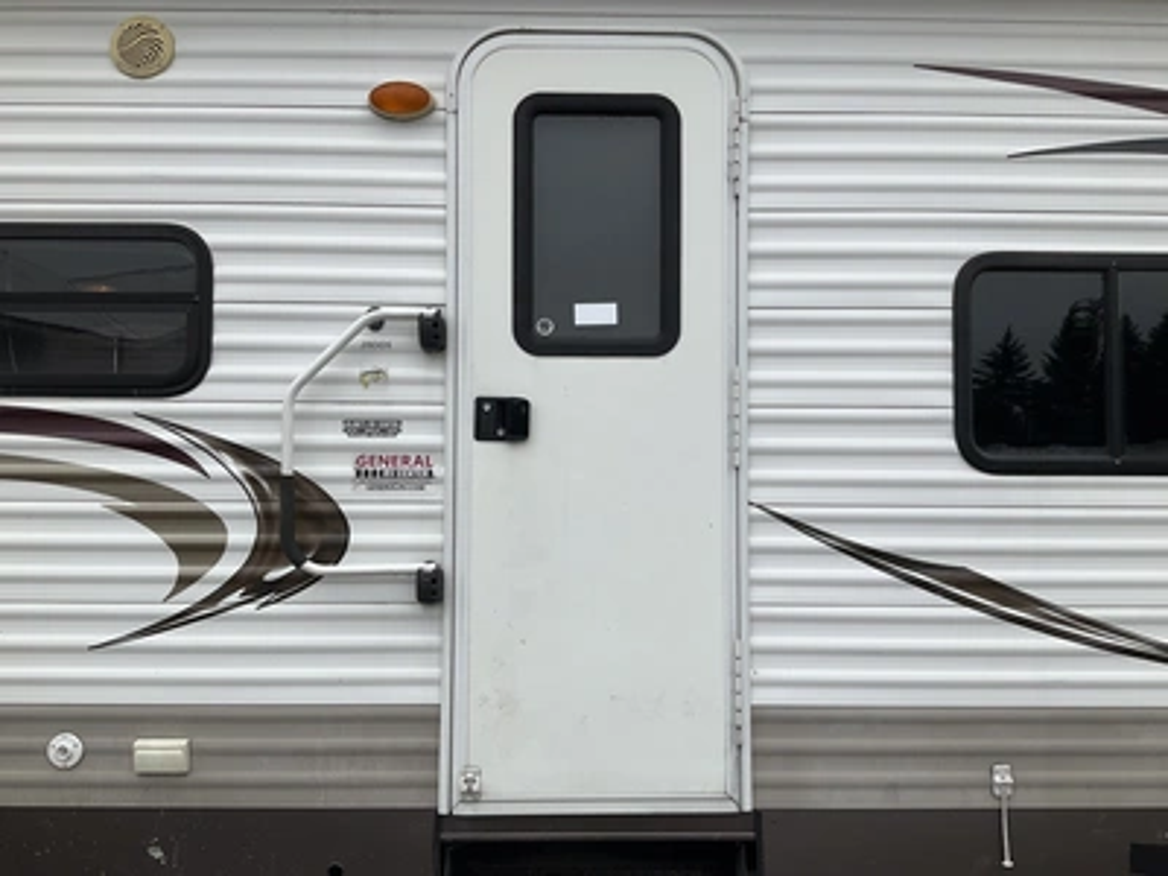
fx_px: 979
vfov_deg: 48.2
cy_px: 438
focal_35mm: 29
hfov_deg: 61.7
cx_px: 584
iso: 25
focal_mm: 3
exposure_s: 1/869
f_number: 1.8
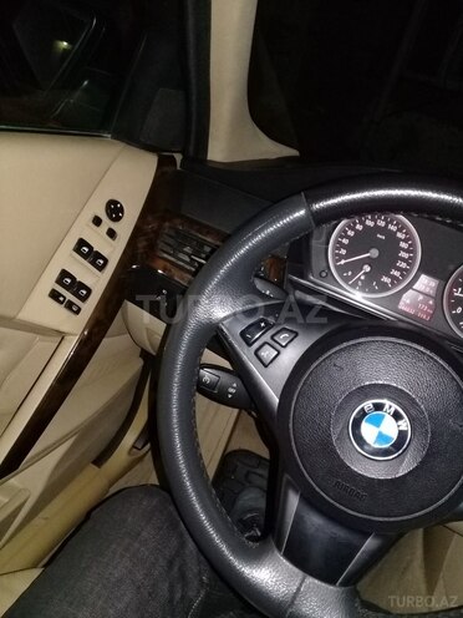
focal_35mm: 31
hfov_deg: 45.4
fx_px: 553
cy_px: 309
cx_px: 232
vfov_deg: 58.4
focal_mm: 3.3
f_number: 2.2
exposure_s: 1/33
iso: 320
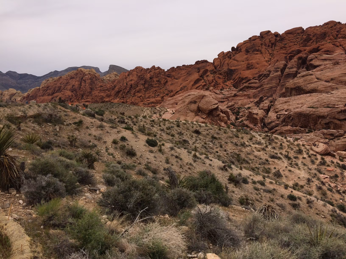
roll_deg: +3.1
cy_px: 130
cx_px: 173
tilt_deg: -2.4
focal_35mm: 29
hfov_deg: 61.7
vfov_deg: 48.2
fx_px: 290
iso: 32
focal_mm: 4.15
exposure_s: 1/3425
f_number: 2.2
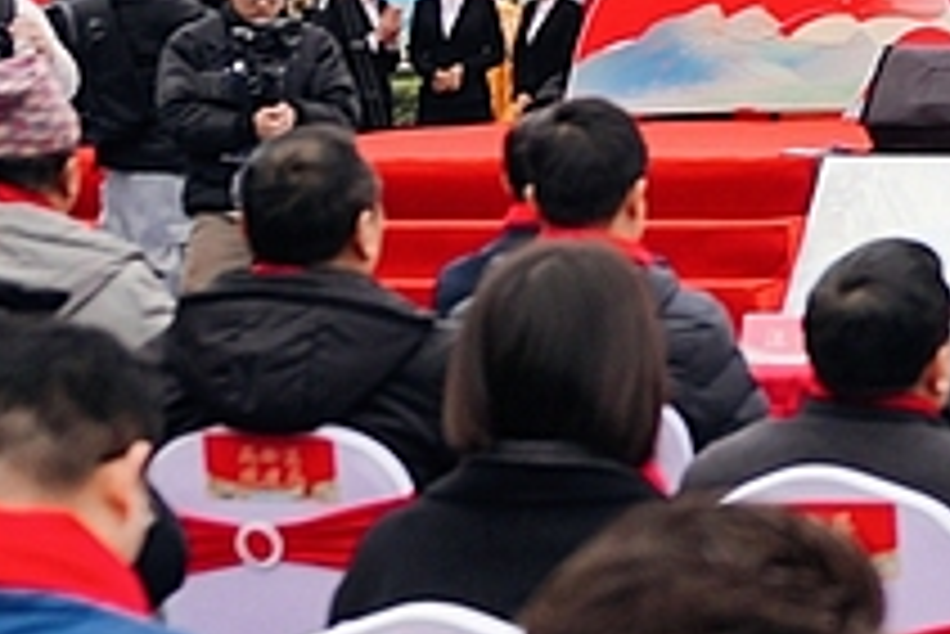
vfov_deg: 6.2
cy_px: -272
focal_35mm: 218
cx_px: 2769
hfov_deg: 8.2
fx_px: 5757
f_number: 2.8
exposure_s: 1/200
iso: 100
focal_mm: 24
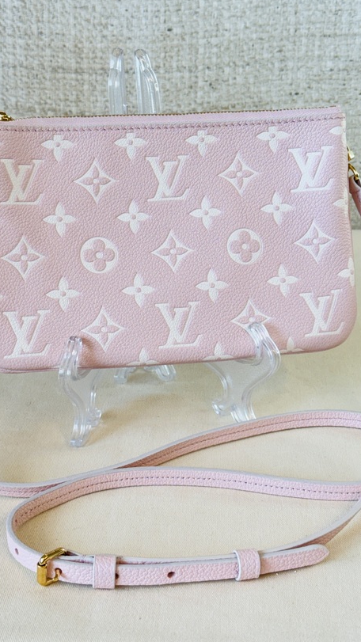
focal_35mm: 65
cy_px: 281
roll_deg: +0.6
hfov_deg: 18.5
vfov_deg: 32.3
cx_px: 165
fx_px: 1106
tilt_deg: -20.2
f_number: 1.78
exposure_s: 1/100
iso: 50
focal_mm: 6.76
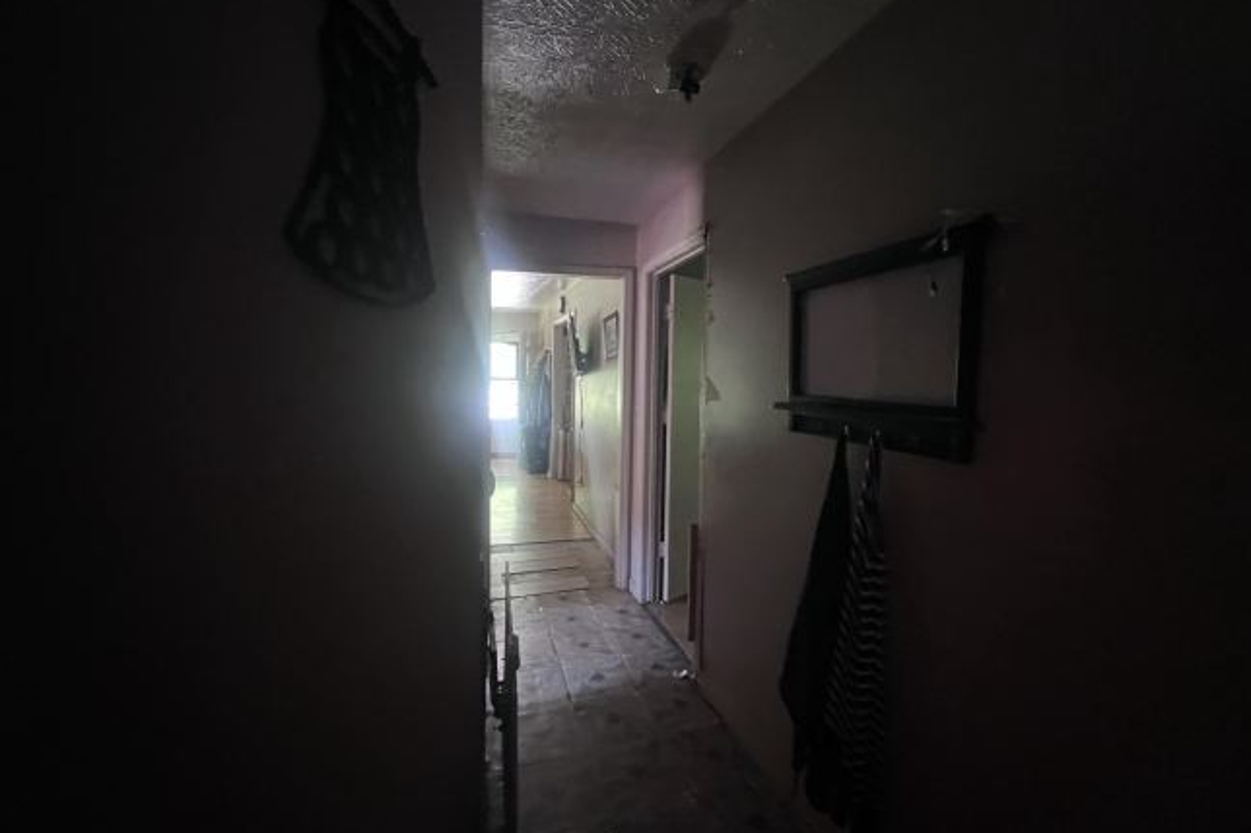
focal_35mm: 14
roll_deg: -1.2
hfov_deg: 104.3
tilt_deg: -0.2
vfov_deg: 81.1
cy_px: 394
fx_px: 486
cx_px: 615
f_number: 1.8
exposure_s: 1/40
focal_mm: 1.57
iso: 800
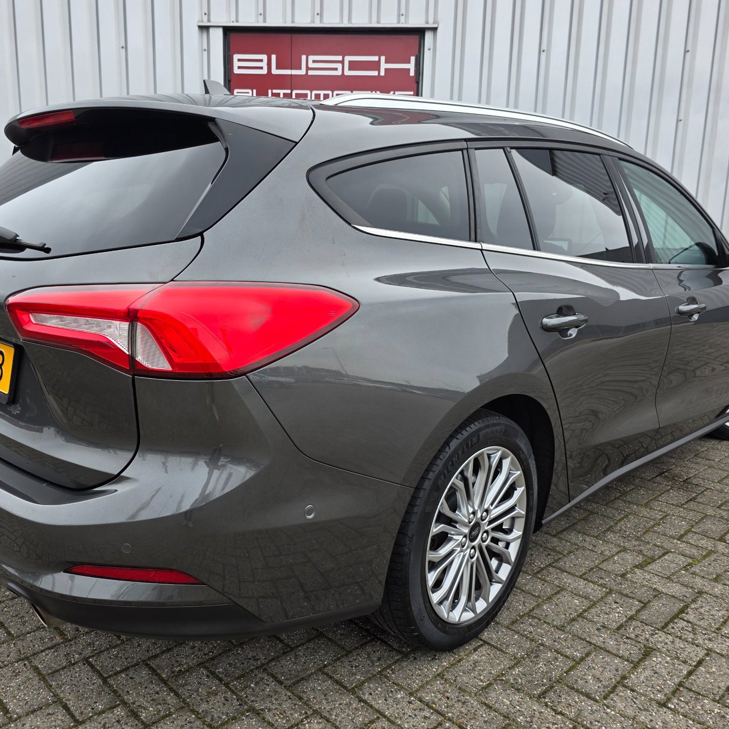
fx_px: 667
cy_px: 367
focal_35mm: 28
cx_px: 325
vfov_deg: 57.3
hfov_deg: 57.2
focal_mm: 6.3
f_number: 1.7
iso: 64
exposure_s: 1/180
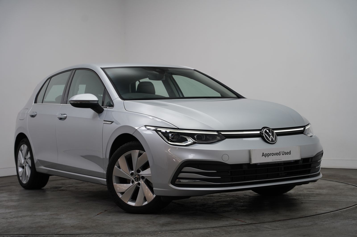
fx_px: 591
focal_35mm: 60
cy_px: 118
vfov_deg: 22.7
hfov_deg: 33.6
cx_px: 178
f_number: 4
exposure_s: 1/60
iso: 250
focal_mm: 59.6
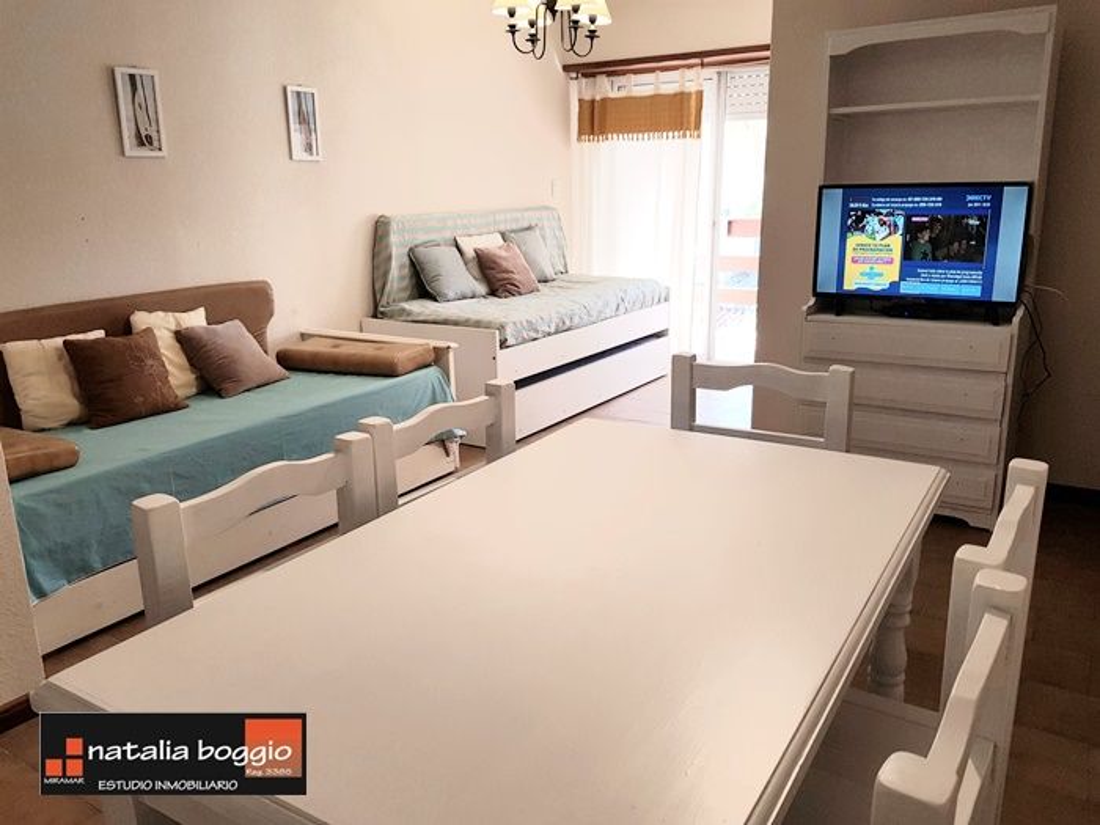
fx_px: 826
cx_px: 550
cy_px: 412
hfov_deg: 67.3
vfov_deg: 53.1
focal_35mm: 26
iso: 64
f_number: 1.7
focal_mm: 4.3
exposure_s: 1/100
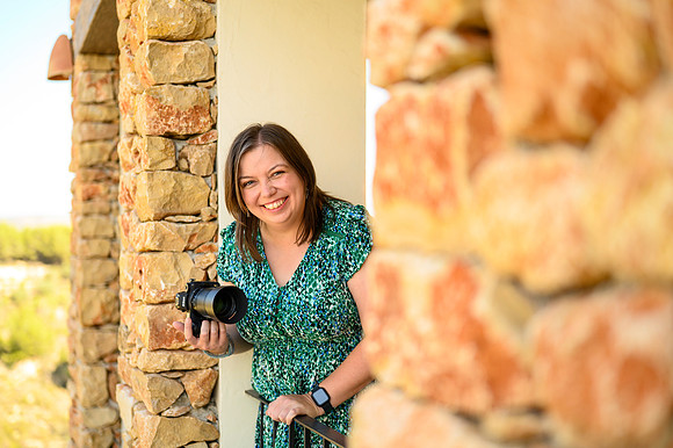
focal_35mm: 50
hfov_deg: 39.6
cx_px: 336
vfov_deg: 27.0
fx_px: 934
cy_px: 224
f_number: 1.8
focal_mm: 50
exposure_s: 1/400
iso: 100
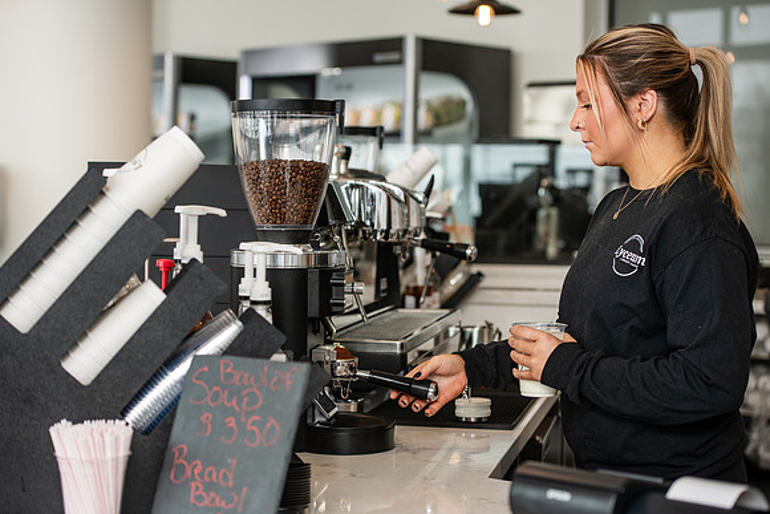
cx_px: 385
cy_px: 257
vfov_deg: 19.5
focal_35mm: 70
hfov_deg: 28.8
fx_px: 1498
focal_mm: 70
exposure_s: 1/200
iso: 400
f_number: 3.5
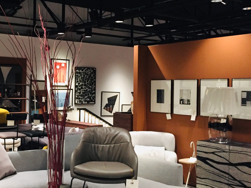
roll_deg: -1.3
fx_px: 355
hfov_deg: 37.3
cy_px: 94
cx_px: 43
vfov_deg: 29.7
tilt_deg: -2.9
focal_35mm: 49
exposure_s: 1/20
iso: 250
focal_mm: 4.15
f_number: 2.2
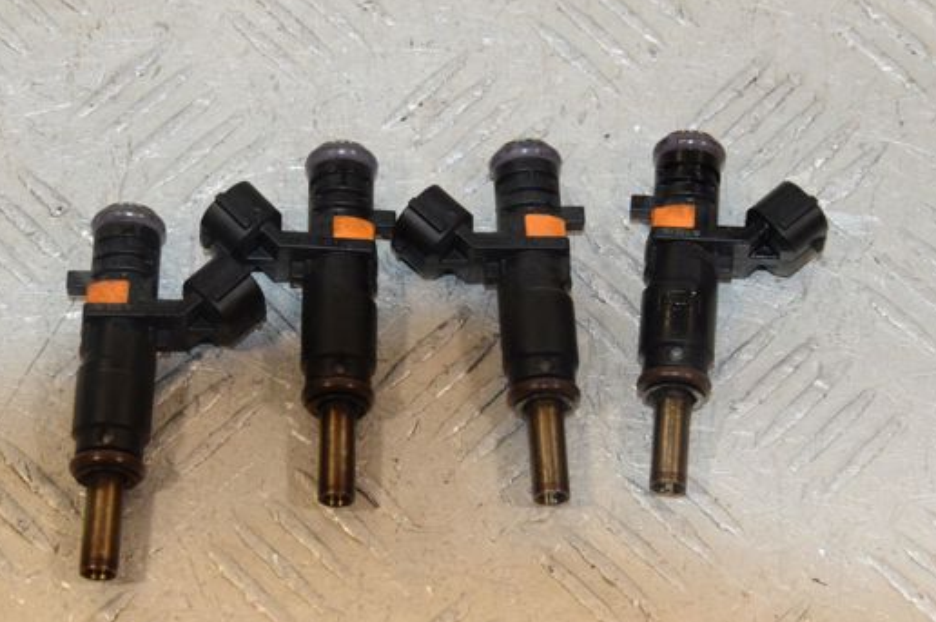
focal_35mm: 108
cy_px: 341
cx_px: 424
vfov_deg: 12.7
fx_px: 2805
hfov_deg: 18.9
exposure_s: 1/200
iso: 1600
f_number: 9
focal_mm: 58
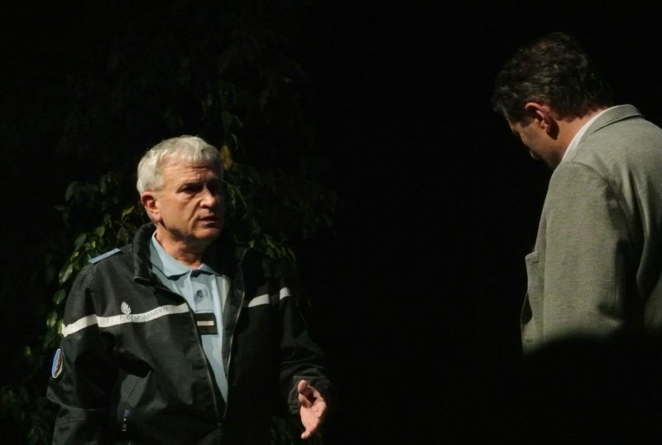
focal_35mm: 186
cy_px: 222
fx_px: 3427
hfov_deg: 11.0
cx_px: 331
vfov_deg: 7.4
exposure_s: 1/160
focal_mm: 69
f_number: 7.1
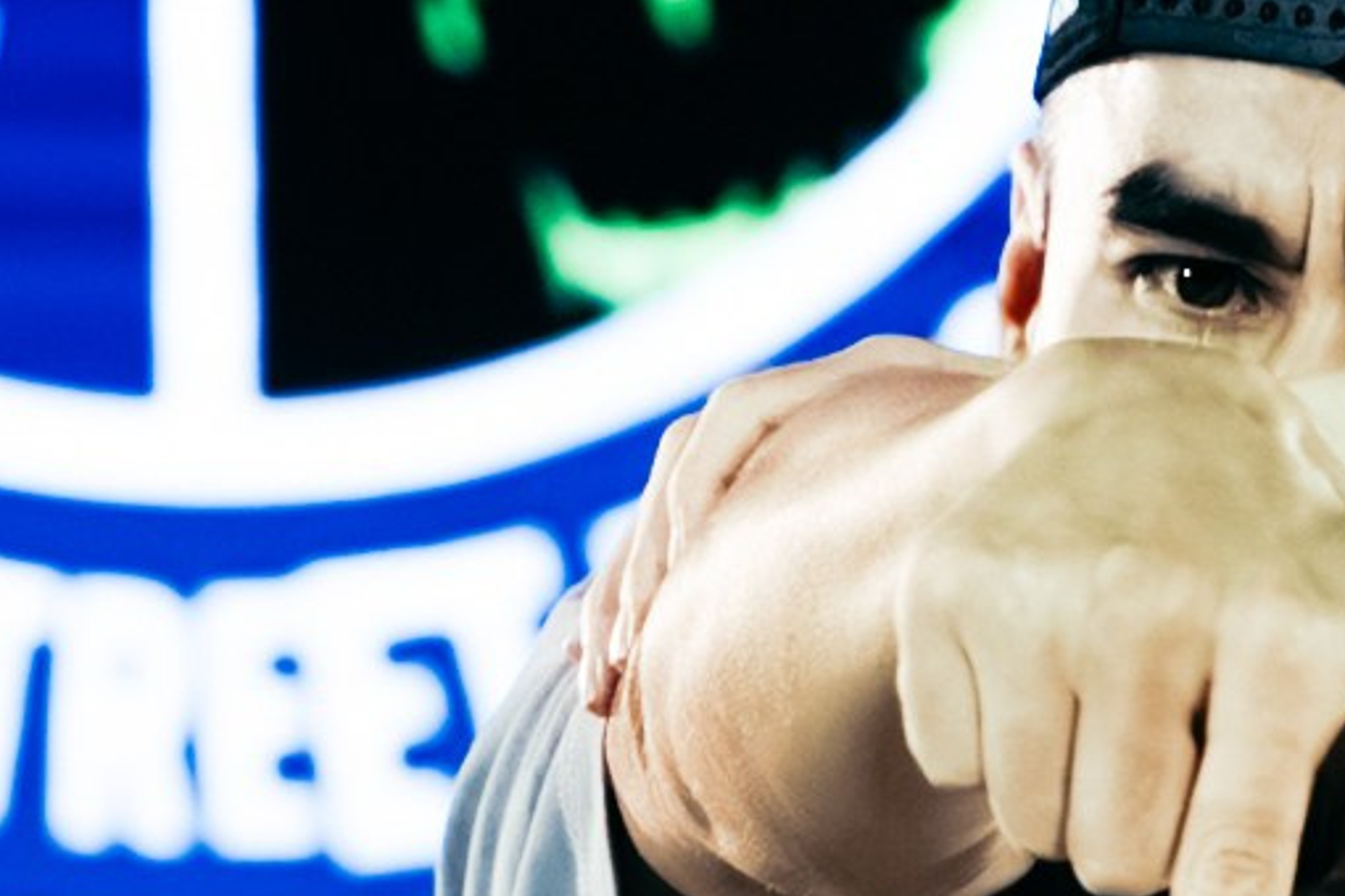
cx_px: 752
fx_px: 15504
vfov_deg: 3.3
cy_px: 2103
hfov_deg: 5.0
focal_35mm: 415
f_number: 2.8
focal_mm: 49
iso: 3200
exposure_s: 1/800
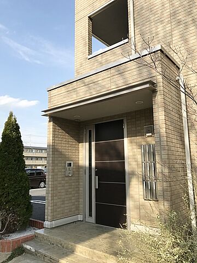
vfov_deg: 63.4
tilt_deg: +10.4
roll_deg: +1.0
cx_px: 98
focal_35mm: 28
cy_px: 132
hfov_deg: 49.7
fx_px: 212
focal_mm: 3.99
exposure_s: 1/1259
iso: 20
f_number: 1.8
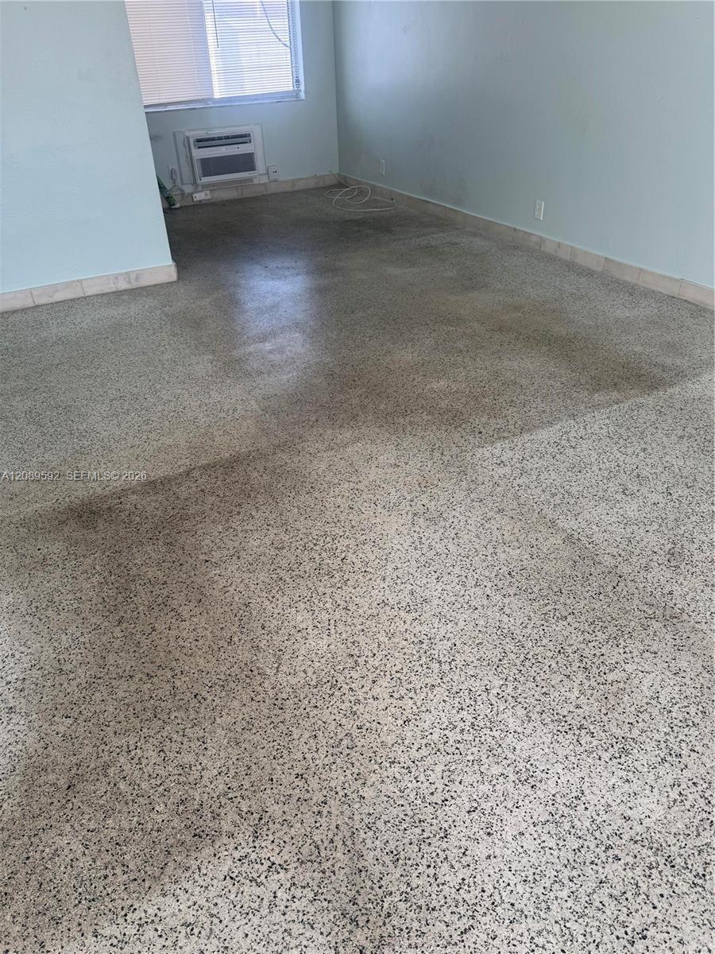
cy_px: 477
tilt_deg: -33.1
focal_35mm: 24
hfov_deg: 56.8
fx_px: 661
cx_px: 358
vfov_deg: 71.6
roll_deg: +2.6
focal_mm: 6.76
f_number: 1.78
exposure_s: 1/201
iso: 64
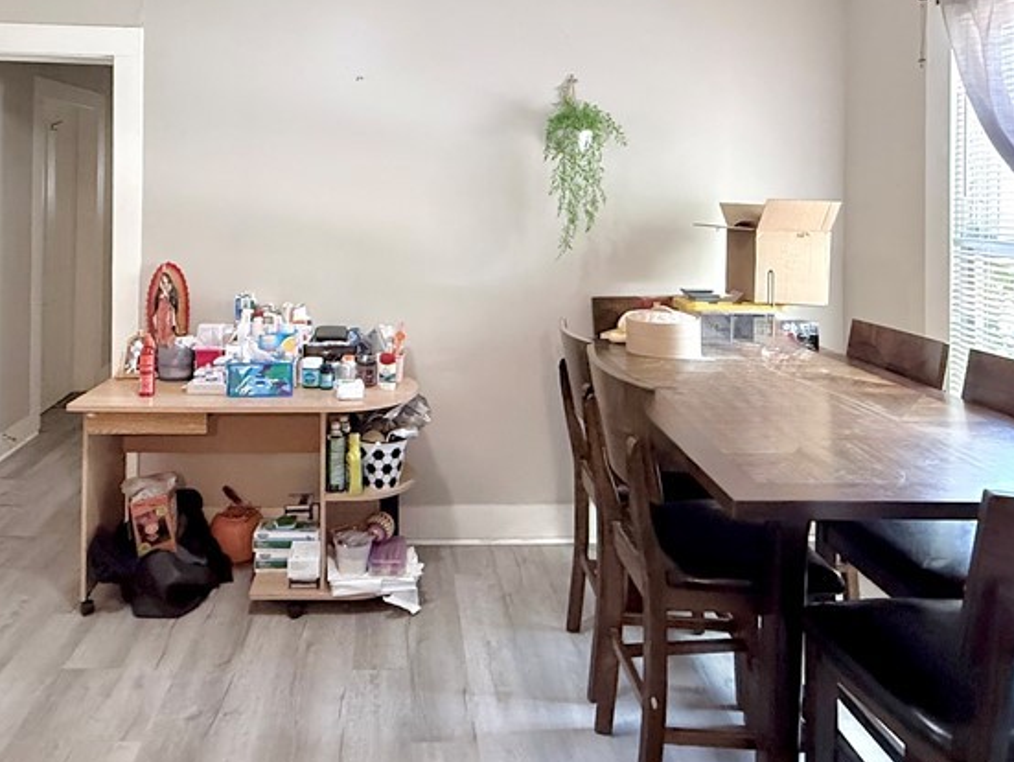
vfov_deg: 50.7
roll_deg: -1.4
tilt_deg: +0.4
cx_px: 410
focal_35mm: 26
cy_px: 184
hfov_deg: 66.7
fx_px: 762
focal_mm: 2.22
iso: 640
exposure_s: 1/60
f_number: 2.2
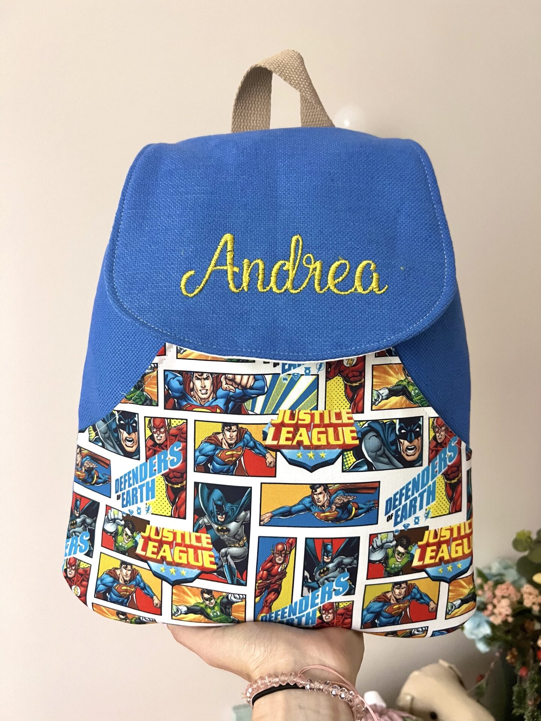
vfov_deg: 67.3
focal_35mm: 26
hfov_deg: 53.1
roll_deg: -0.8
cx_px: 270
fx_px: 542
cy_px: 360
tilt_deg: -1.7
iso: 500
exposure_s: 1/60
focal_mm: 5.7
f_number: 1.5
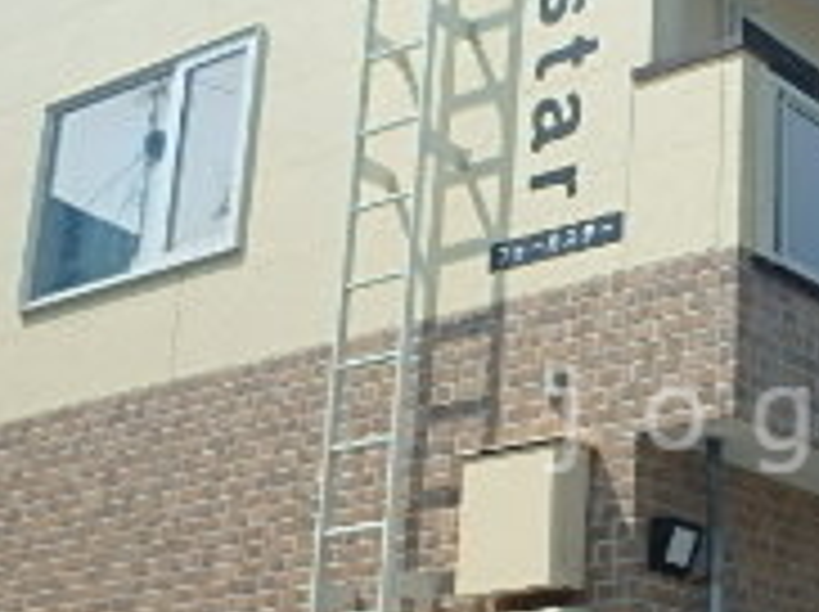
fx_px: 1749
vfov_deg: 19.8
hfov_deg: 24.9
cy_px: 418
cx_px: 850
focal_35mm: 74
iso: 125
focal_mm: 3.7
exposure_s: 1/640
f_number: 6
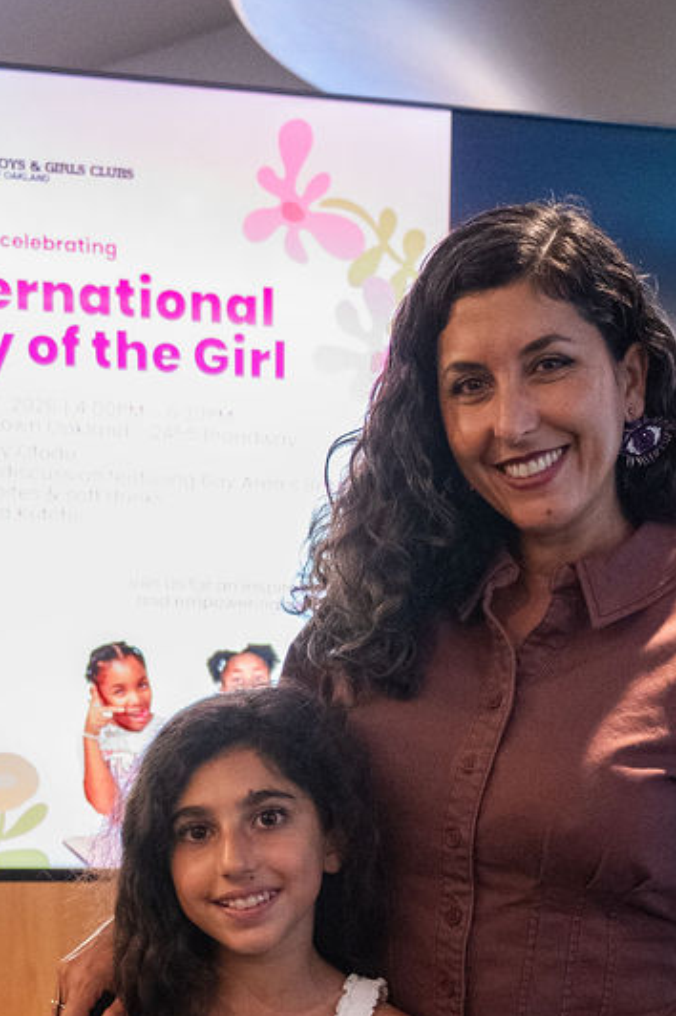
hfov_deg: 17.4
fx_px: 2200
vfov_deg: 23.9
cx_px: 479
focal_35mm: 78
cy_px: 1196
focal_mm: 27
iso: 1600
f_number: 2.8
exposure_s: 1/160
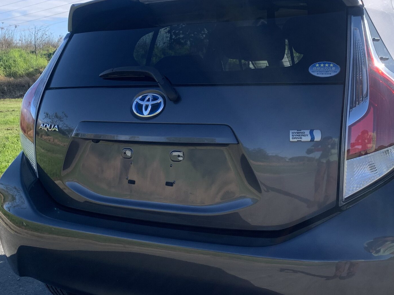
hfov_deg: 39.6
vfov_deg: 30.3
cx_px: 221
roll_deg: +0.4
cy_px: 145
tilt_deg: -6.7
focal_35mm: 48
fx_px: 546
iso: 25
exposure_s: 1/1205
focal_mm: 4.25
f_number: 1.8
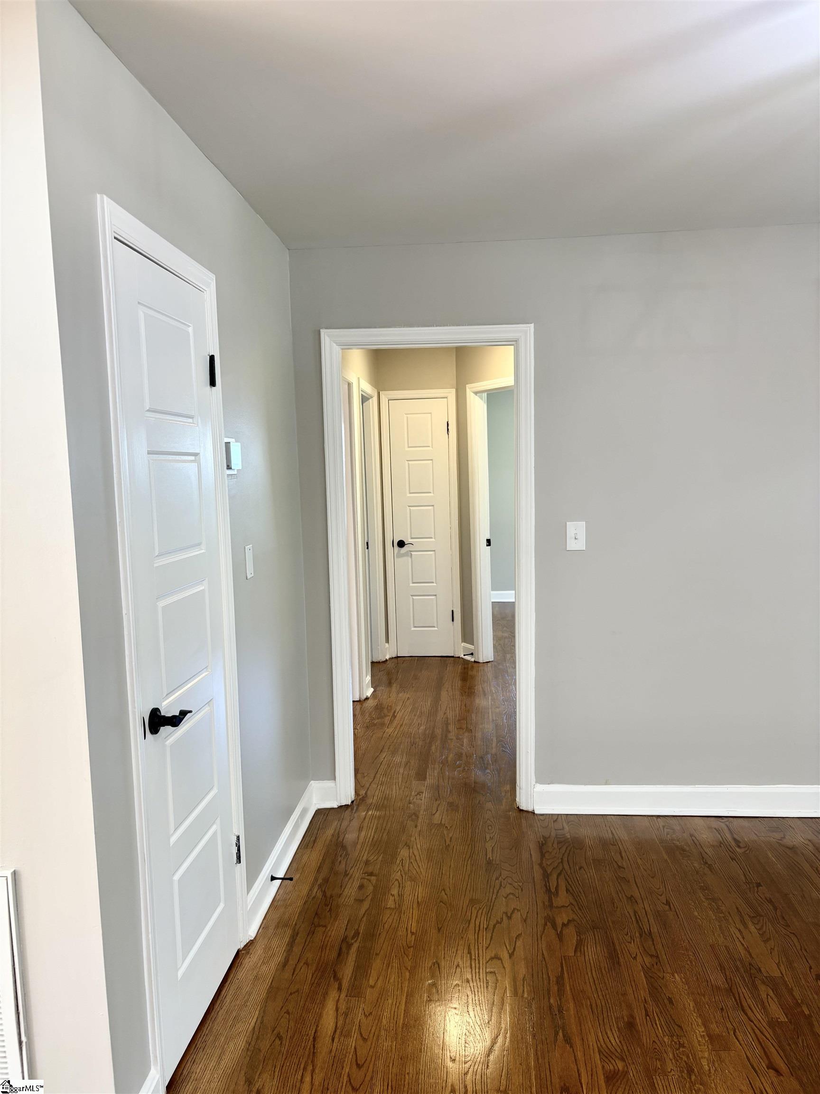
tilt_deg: -4.1
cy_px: 547
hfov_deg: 53.1
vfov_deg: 67.3
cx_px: 410
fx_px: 821
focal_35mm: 26
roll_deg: +2.9
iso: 80
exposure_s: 1/60
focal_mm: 5.96
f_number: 1.6
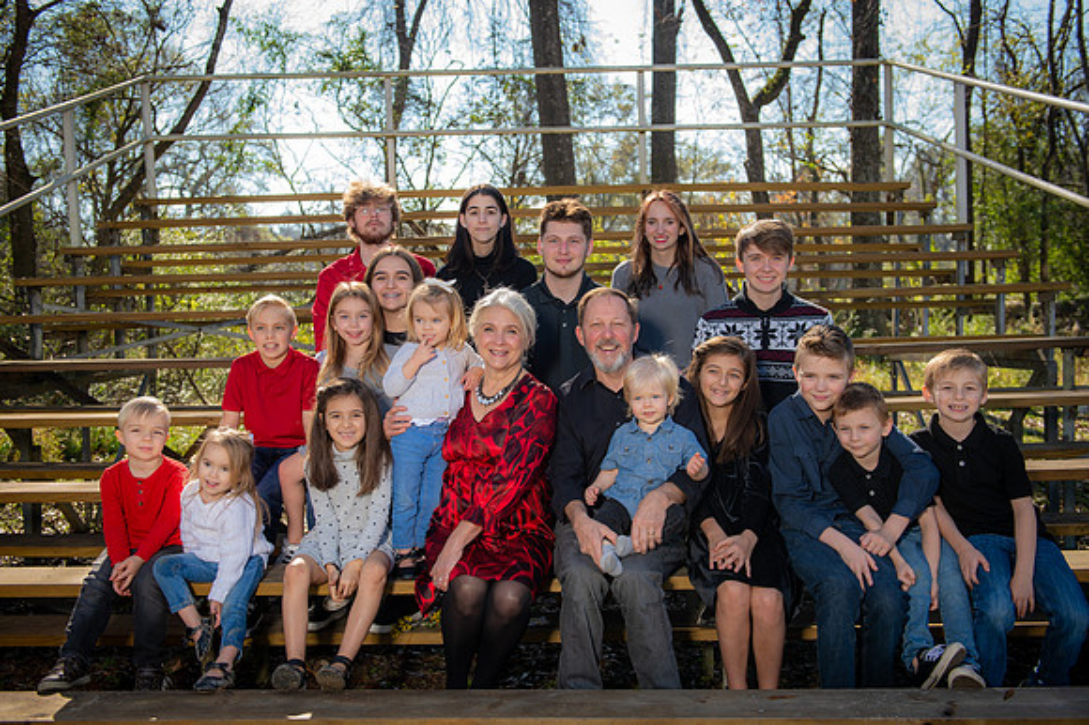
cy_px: 362
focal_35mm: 36
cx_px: 544
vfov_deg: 36.5
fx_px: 1099
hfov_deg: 52.7
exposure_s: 1/250
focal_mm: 35
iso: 50
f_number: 4
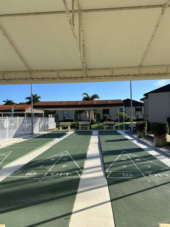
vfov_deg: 67.3
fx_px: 170
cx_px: 85
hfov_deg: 53.1
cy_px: 114
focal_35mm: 26
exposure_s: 1/3257
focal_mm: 5.7
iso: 50
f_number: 1.5
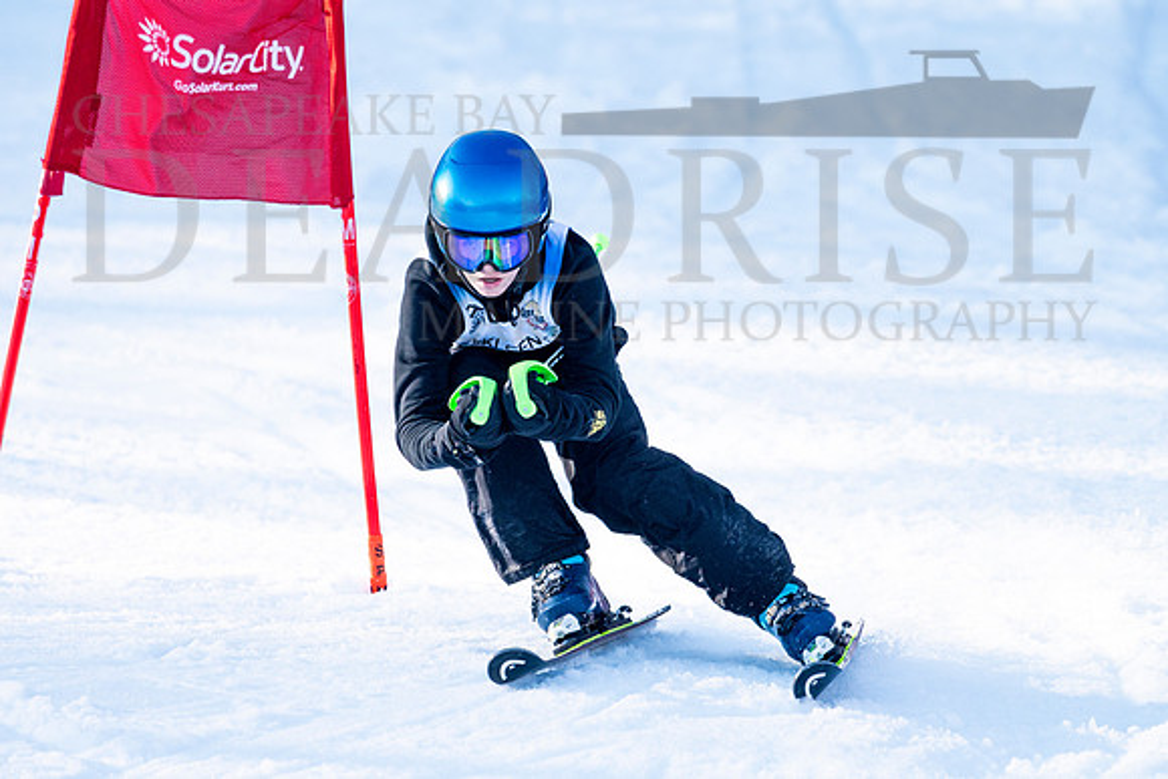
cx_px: 504
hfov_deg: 3.2
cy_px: 382
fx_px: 20780
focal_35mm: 640
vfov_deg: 2.1
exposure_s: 1/2000
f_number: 8
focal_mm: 560
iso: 1250
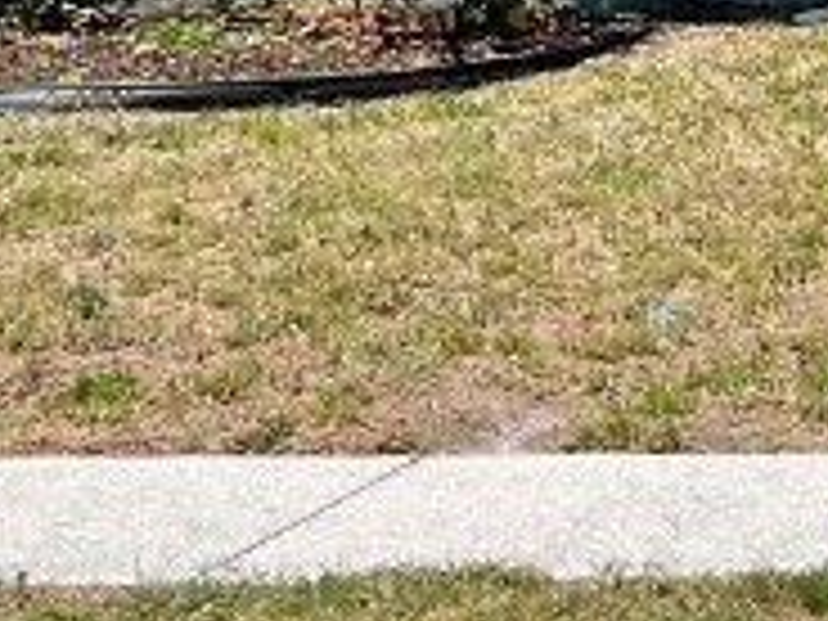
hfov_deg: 11.9
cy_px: -490
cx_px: 1899
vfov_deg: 10.1
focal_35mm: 139
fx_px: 3325
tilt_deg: +4.1
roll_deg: -0.1
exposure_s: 1/4348
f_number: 1.6
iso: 32
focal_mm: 5.1
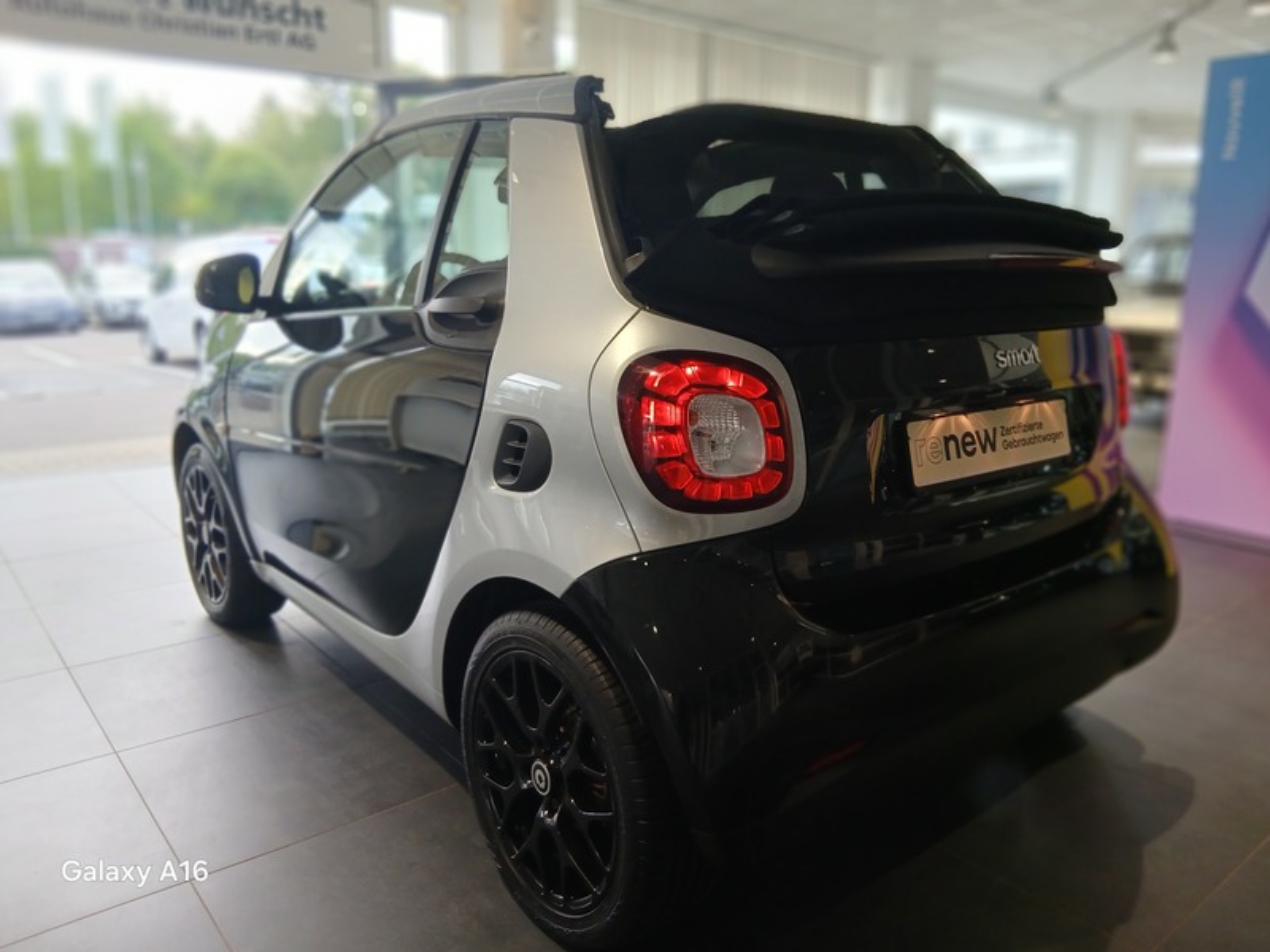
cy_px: 476
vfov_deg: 53.1
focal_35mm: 26
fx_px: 954
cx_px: 635
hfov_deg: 67.3
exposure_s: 1/50
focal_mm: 3.98
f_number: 1.8
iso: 100
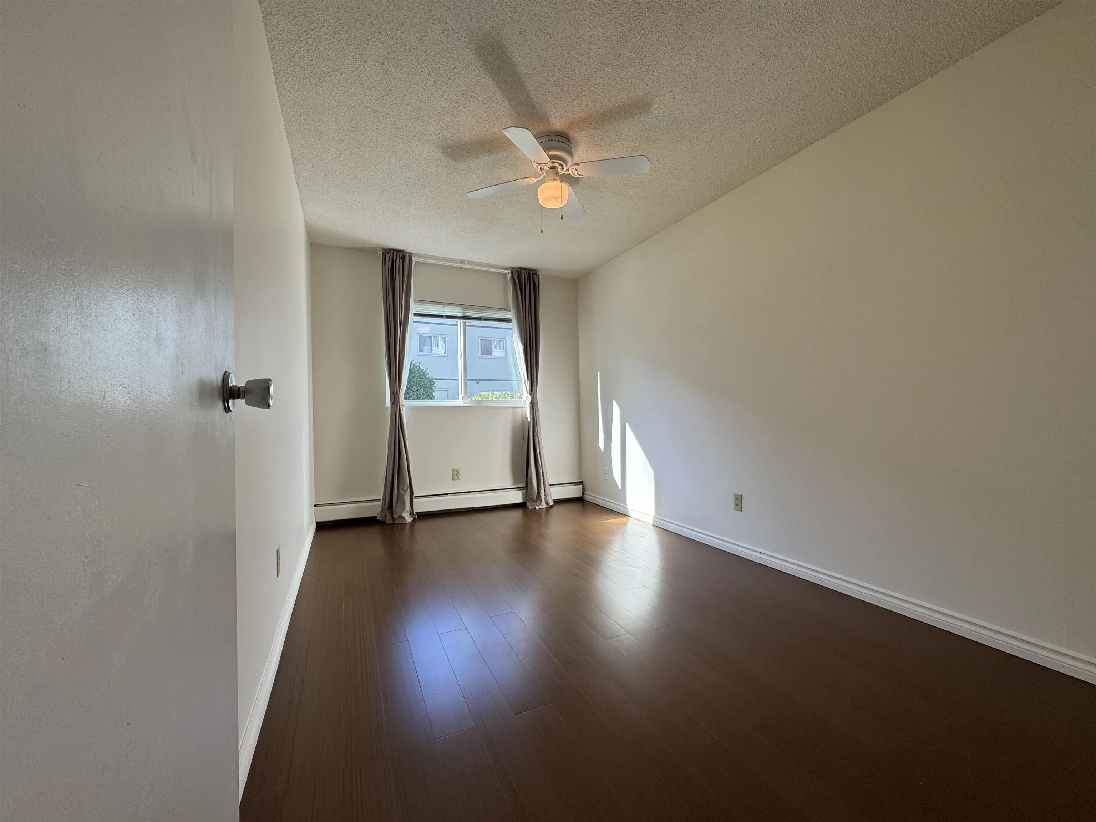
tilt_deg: -0.5
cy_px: 411
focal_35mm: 14
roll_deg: +0.4
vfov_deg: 85.7
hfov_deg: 102.1
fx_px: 443
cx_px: 548
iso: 50
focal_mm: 2.22
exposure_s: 1/120
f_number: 2.2
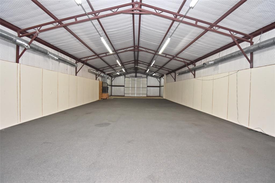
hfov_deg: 100.4
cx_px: 138
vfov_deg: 77.3
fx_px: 115
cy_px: 92
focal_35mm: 15
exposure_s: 1/160
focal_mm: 10
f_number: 4.5
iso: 800
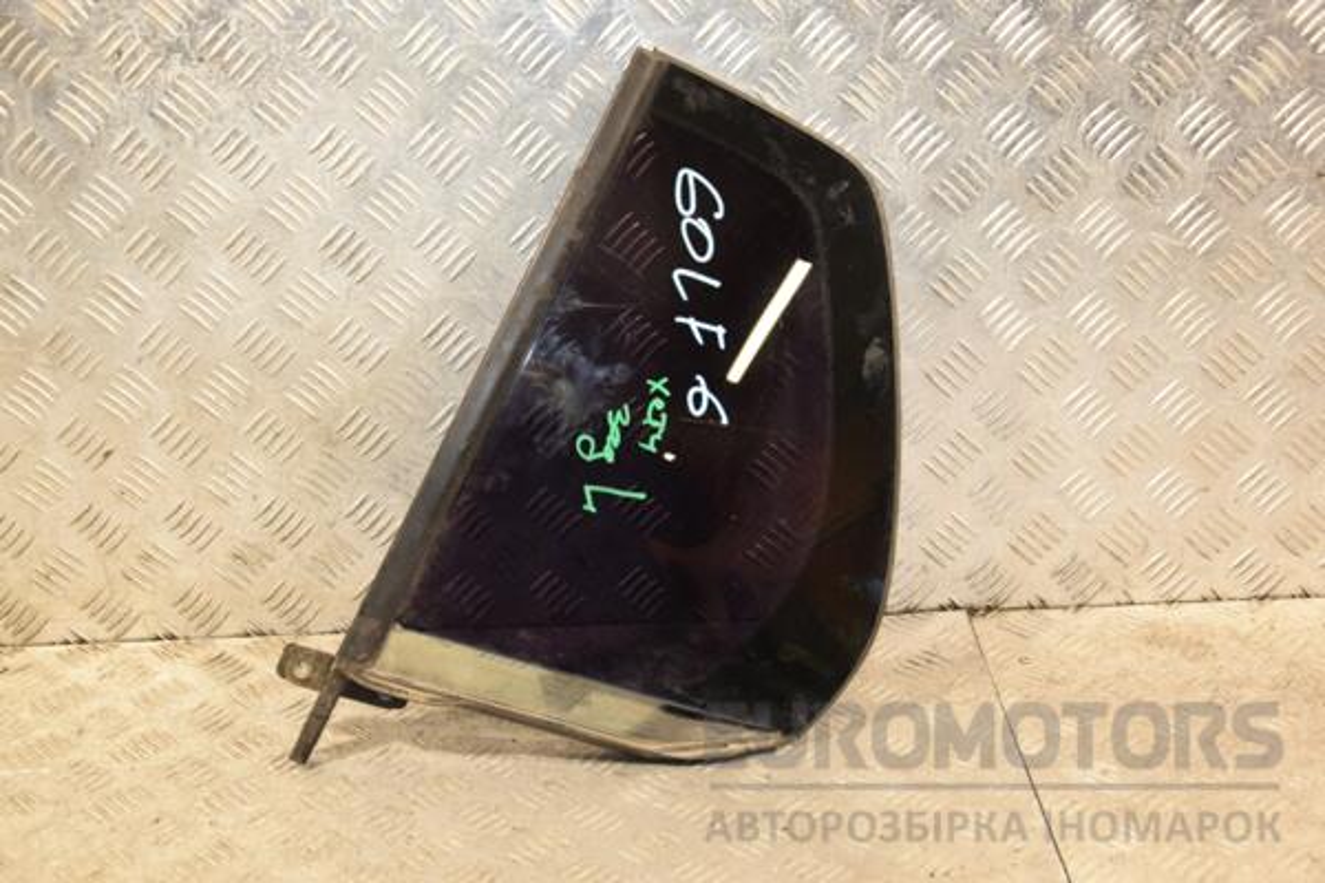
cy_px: 442
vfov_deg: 25.8
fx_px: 1932
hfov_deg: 37.9
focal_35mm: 52
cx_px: 662
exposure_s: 1/100
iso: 800
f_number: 5
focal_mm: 35
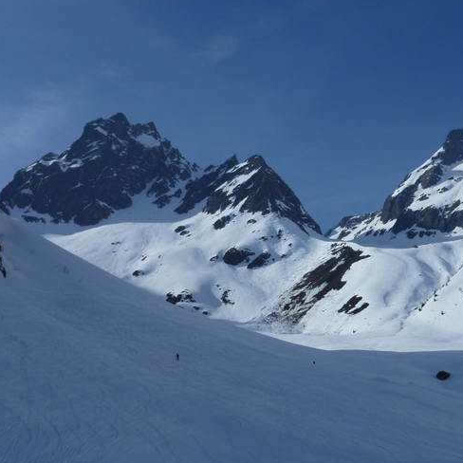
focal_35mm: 42
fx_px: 636
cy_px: 245
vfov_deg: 40.0
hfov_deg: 39.5
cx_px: 316
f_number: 11
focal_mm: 5.2
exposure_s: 1/200
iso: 80
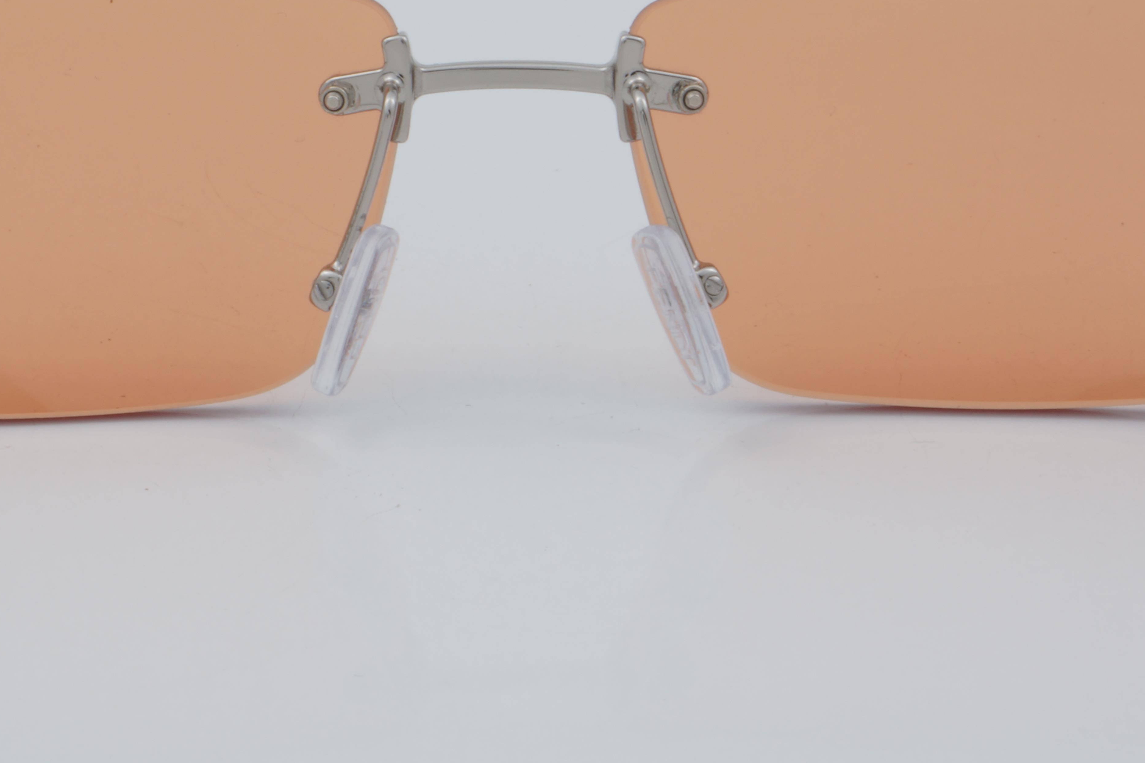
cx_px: 516
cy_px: 169
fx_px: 4192
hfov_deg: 15.6
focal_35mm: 132
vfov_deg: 10.4
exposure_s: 1/4
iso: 100
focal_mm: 55
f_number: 32
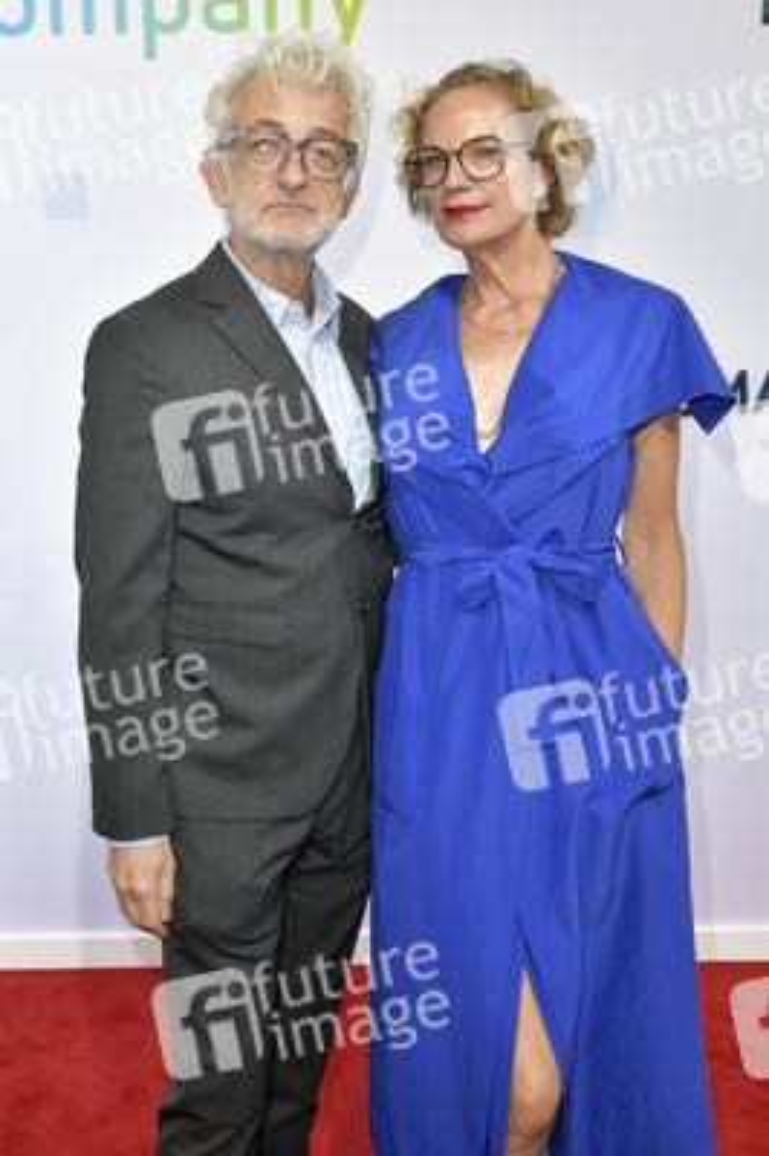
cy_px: 578
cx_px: 384
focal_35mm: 34
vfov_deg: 55.8
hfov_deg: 38.8
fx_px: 1091
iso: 320
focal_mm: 34
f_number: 6.3
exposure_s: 1/160
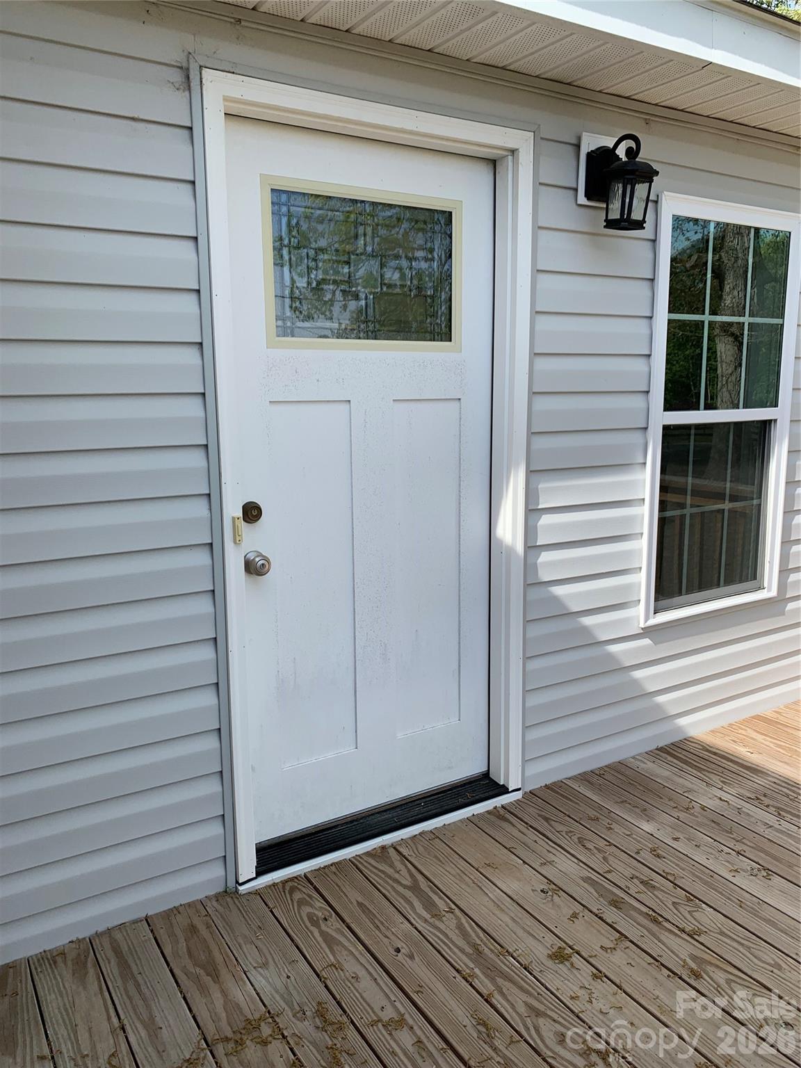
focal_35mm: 26
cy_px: 534
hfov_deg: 53.1
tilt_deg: -10.2
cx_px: 400
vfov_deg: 67.3
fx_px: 802
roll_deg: +0.4
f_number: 1.8
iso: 25
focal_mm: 4.25
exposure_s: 1/1136
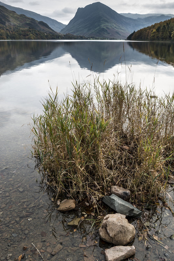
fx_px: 210
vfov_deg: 63.6
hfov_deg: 44.4
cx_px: 114
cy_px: 142
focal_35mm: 29
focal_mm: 21
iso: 100
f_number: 16
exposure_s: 1/30
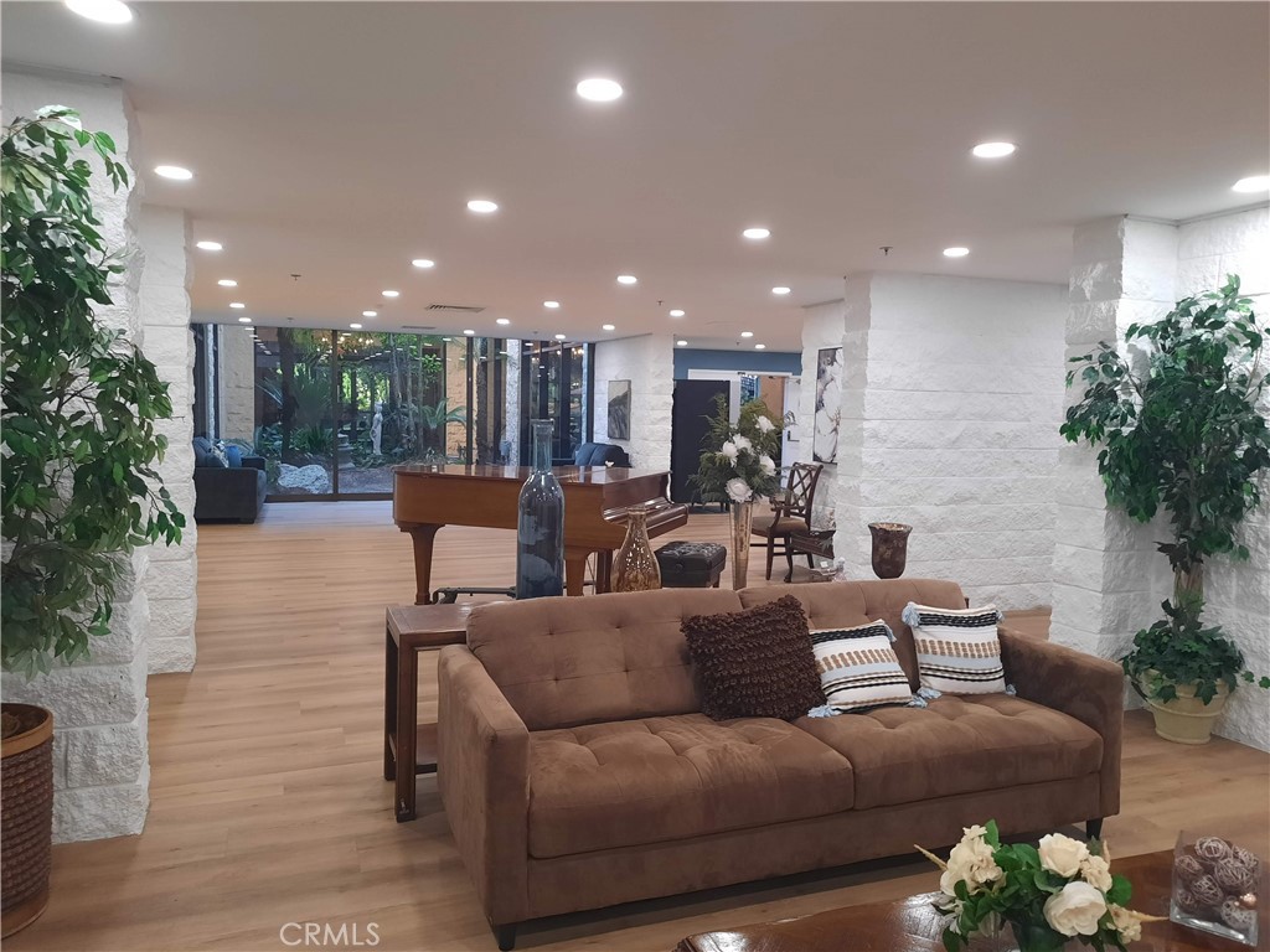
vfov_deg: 54.9
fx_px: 917
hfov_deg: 69.4
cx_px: 635
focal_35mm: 25
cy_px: 476
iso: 250
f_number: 2
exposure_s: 1/40
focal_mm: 4.6
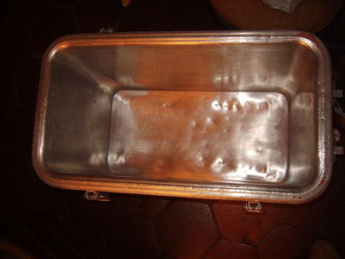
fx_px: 349
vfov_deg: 40.7
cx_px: 172
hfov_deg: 52.6
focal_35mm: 35
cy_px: 130
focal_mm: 7.4
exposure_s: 1/30
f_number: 2.8
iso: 100
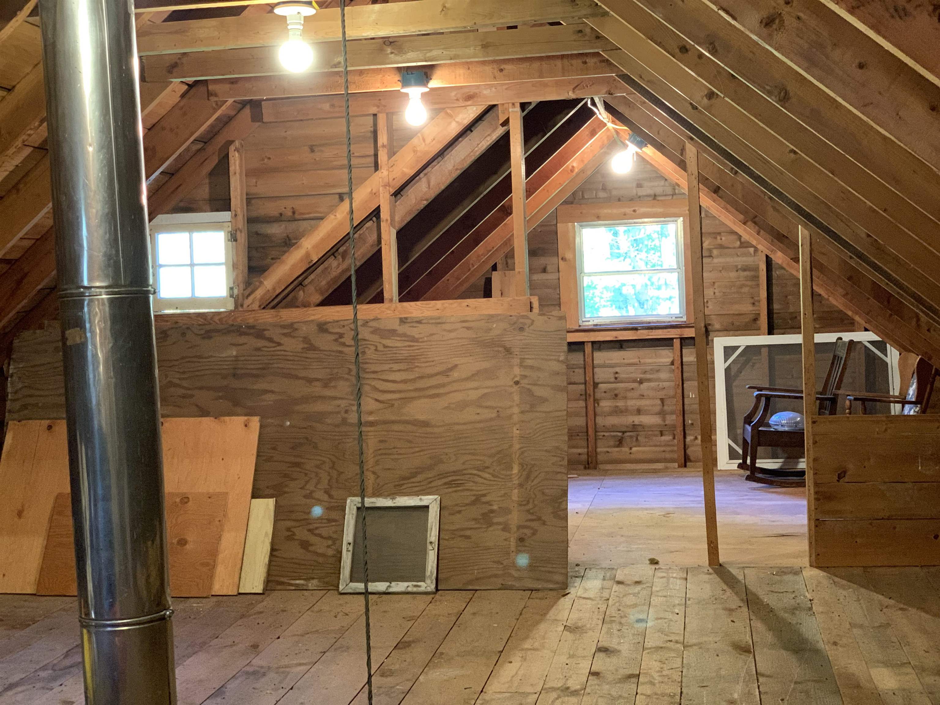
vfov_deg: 28.0
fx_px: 1412
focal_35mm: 52
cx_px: 470
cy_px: 352
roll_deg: +2.0
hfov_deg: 36.8
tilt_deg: -4.2
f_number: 2.4
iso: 320
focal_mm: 6
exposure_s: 1/40
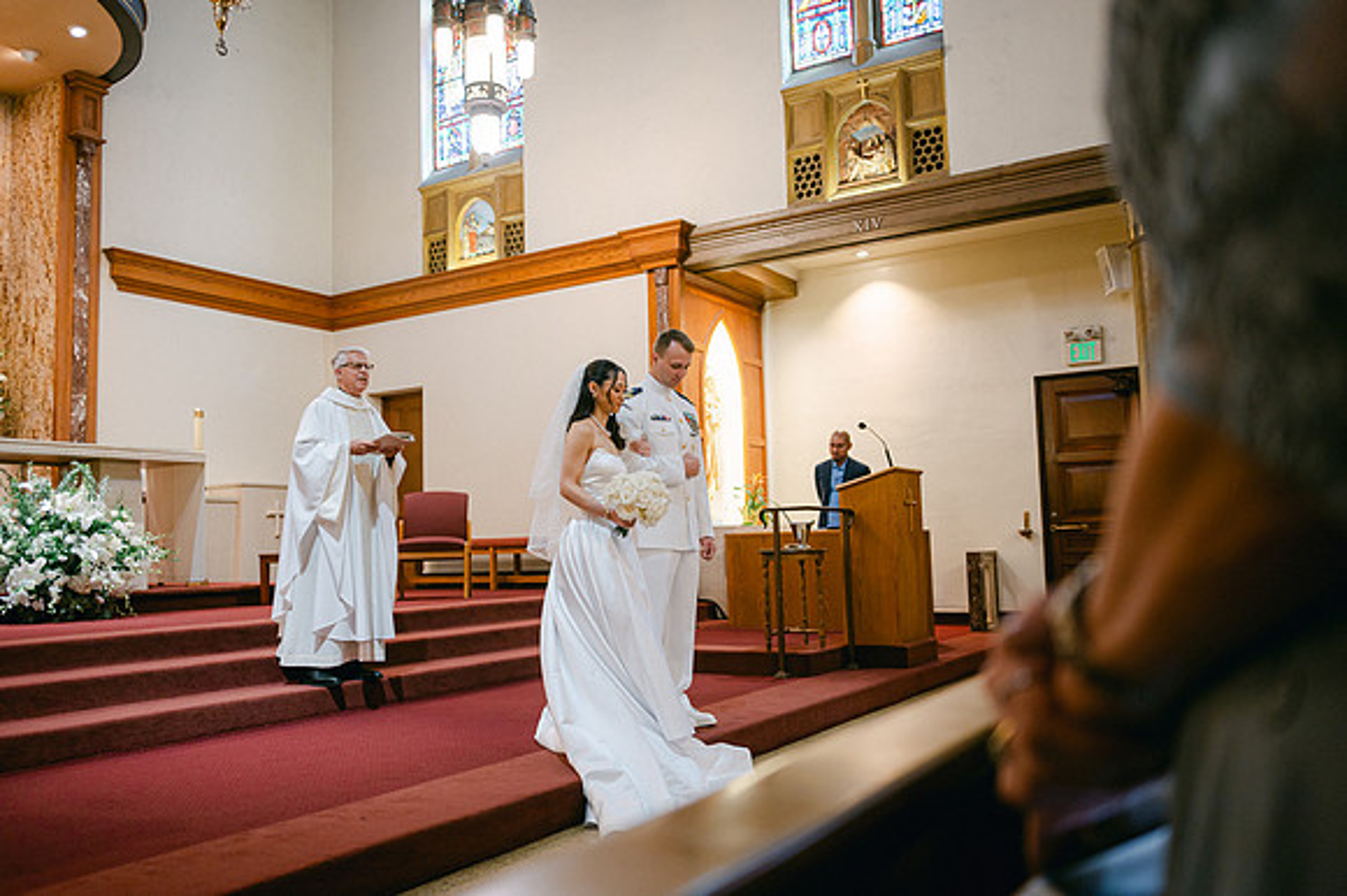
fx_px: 1065
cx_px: 674
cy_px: 448
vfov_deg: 45.6
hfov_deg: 64.6
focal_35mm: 28
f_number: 2.8
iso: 640
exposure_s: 1/100
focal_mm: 28
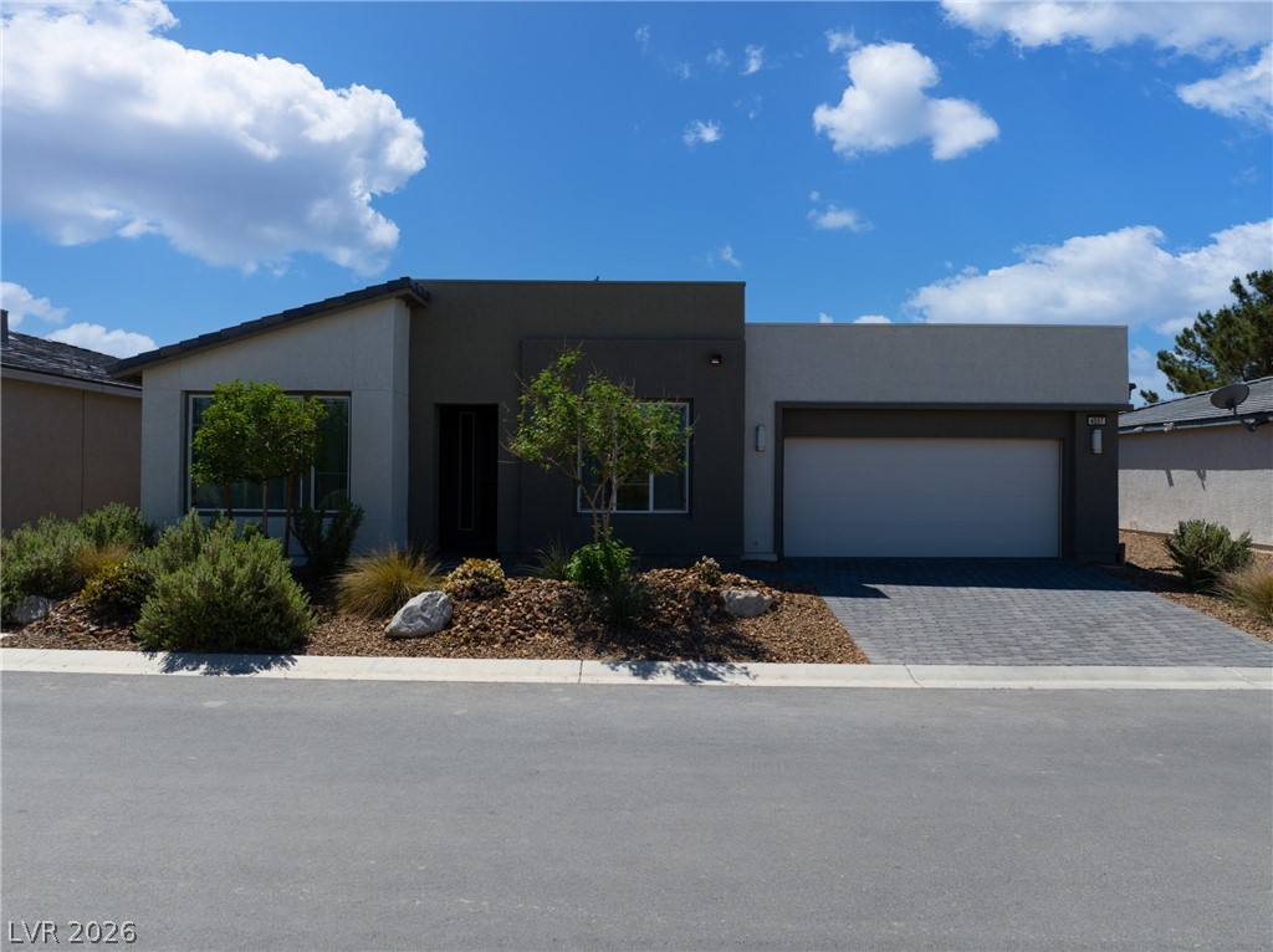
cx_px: 636
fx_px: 882
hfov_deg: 71.6
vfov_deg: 56.7
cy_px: 476
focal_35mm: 24
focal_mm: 12.29
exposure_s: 1/2000
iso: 100
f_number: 2.8
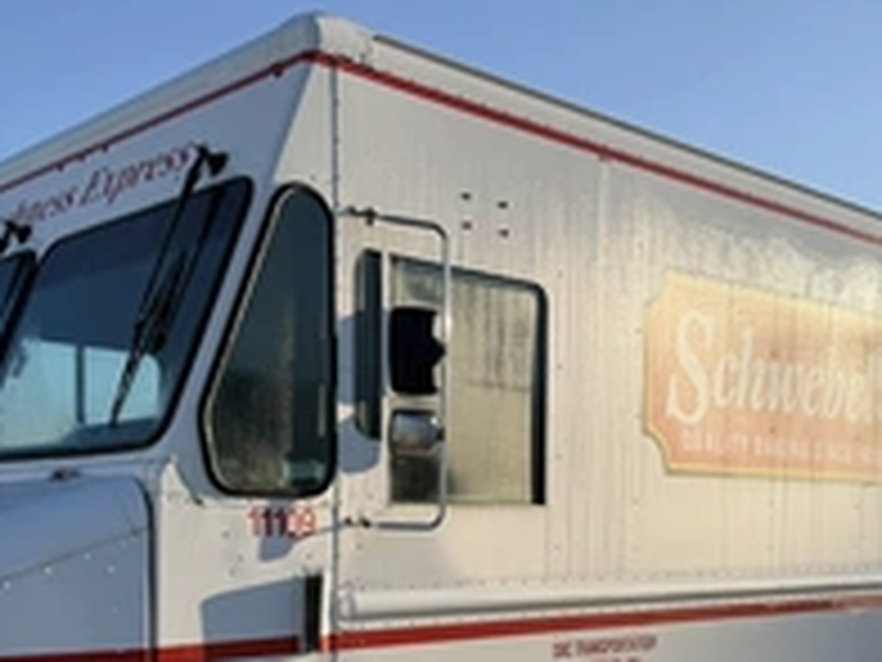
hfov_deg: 38.9
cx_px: 400
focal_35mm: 49
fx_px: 1248
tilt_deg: -1.9
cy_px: 567
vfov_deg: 28.8
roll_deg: -0.7
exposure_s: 1/3584
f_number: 1.78
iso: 80
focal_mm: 6.76
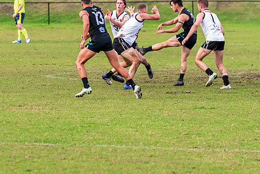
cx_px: 172
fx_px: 3554
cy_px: 46
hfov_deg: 4.2
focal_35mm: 492
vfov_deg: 2.8
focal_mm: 250
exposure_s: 1/1250
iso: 900
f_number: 5.6
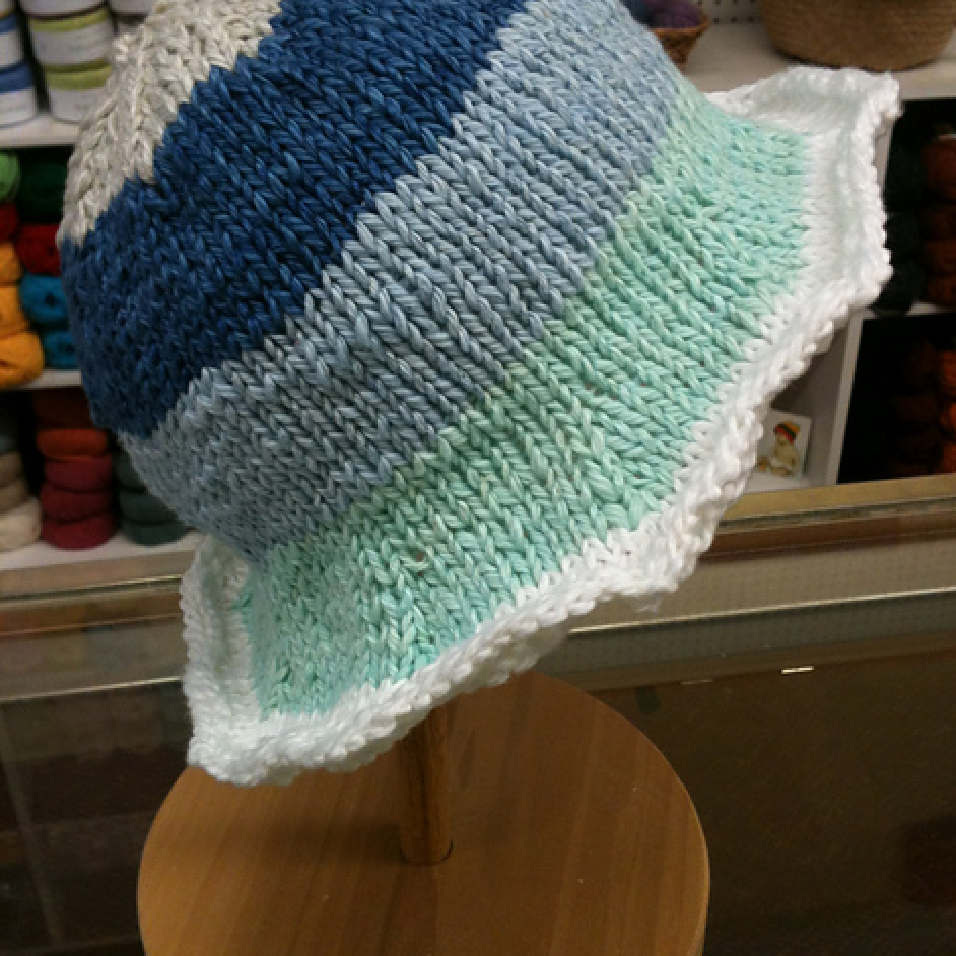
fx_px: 1312
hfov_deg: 40.0
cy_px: 436
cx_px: 483
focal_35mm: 42
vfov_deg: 40.0
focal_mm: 3.85
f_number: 2.8
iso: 64
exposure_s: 1/17
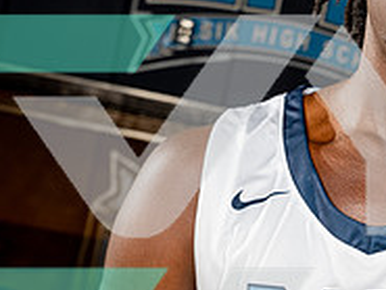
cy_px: 126
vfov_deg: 9.8
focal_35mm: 152
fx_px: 1696
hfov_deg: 12.6
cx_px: 483
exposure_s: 1/250
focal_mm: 49
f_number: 8
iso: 500
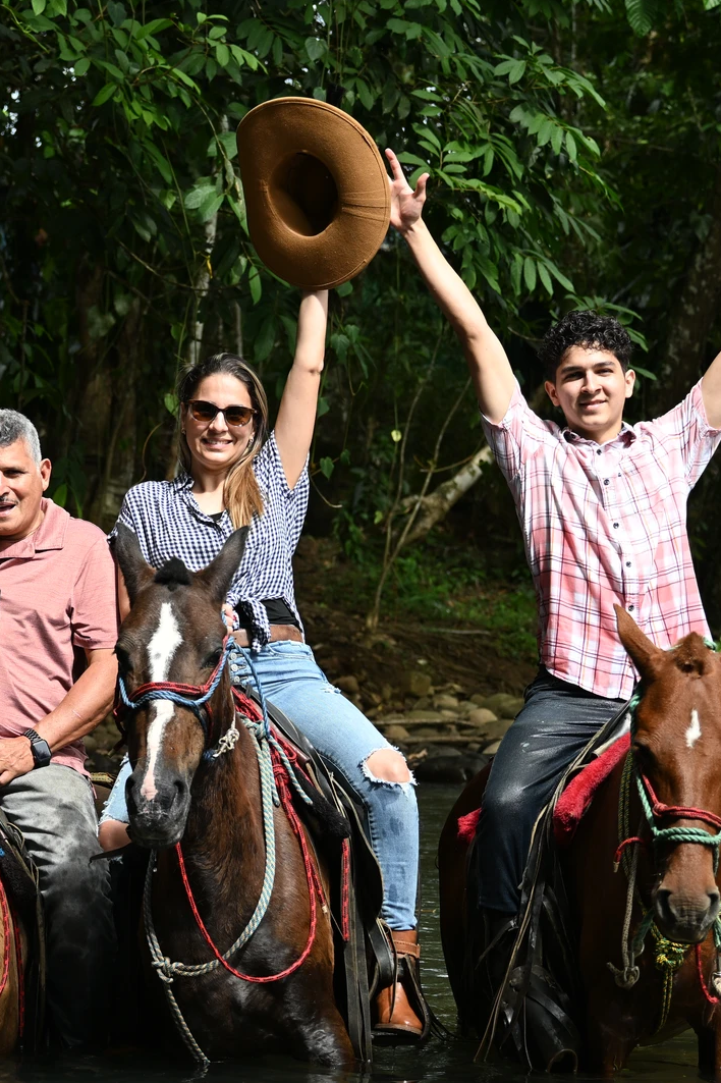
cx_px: 153
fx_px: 3870
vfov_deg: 15.9
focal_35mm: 129
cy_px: 540
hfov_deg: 10.6
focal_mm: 57
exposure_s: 1/250
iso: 100
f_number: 4.5
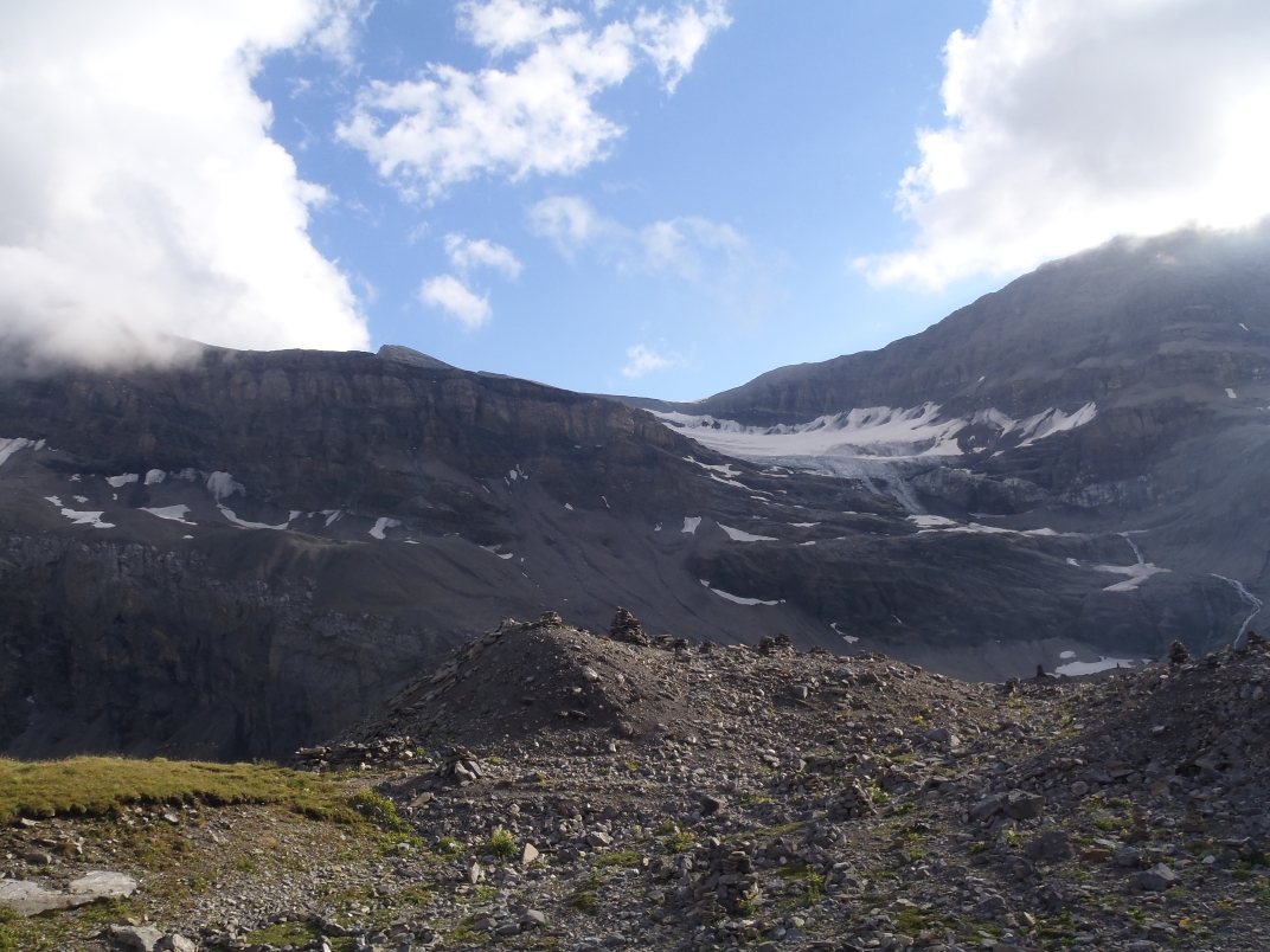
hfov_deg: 63.4
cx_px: 635
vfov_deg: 49.7
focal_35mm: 28
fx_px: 1027
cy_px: 476
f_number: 4.5
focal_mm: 5
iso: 80
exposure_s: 1/400
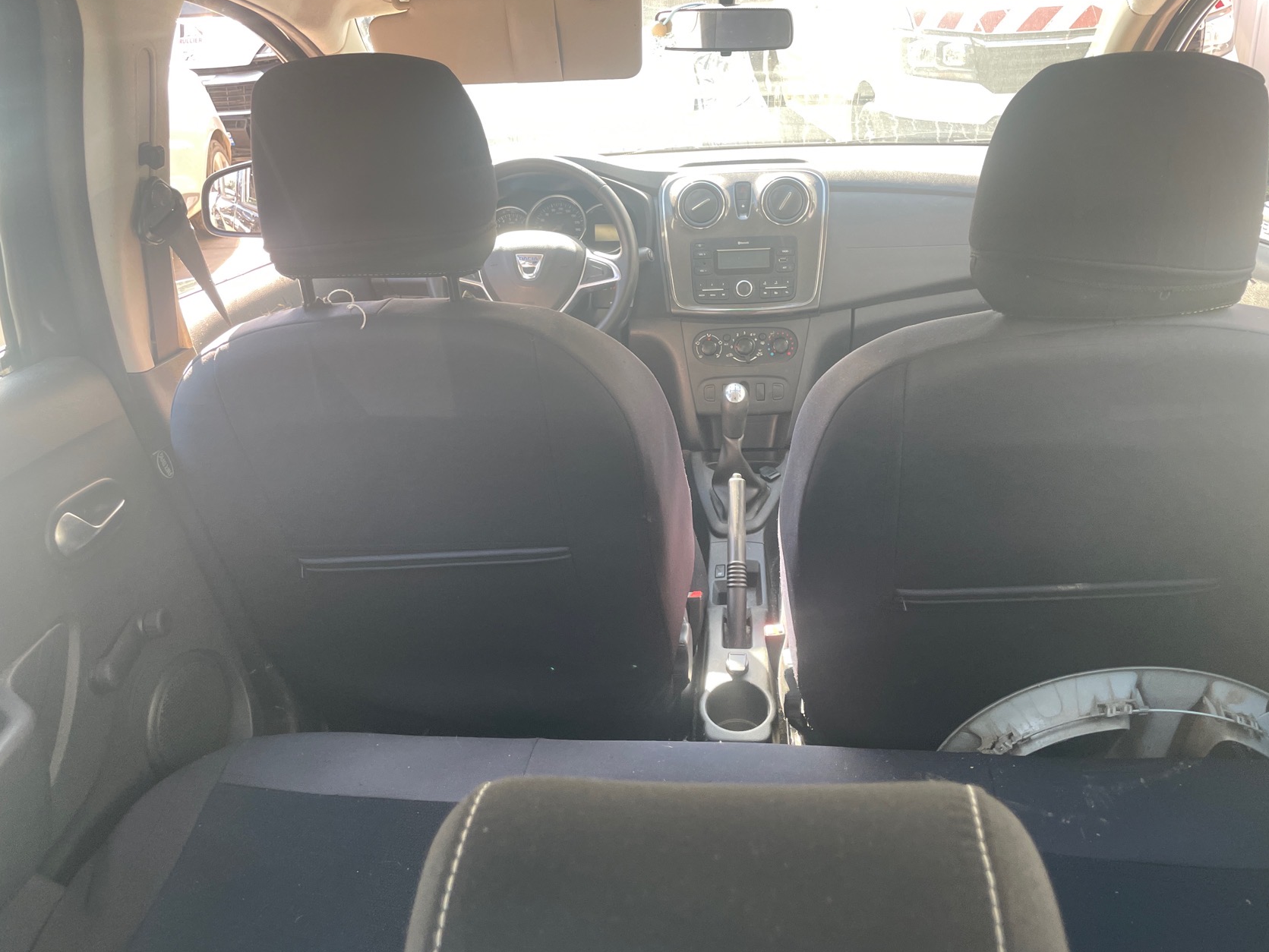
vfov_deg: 49.7
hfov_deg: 63.4
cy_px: 452
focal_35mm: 28
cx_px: 671
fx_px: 1027
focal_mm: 4.2
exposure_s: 1/121
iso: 80
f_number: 1.6
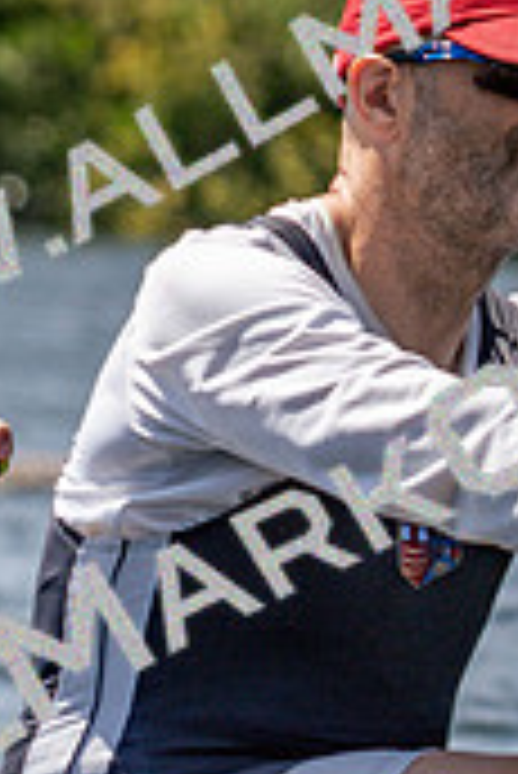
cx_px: -689
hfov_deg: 2.0
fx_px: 14517
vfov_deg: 3.1
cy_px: 529
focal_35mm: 674
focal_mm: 200
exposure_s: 1/2000
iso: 250
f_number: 5.6
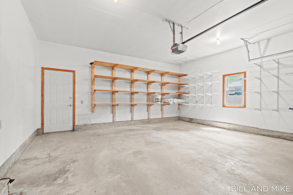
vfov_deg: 73.7
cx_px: 146
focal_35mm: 16
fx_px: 130
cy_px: 98
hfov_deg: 96.7
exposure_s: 1.6
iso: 250
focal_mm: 16
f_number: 8
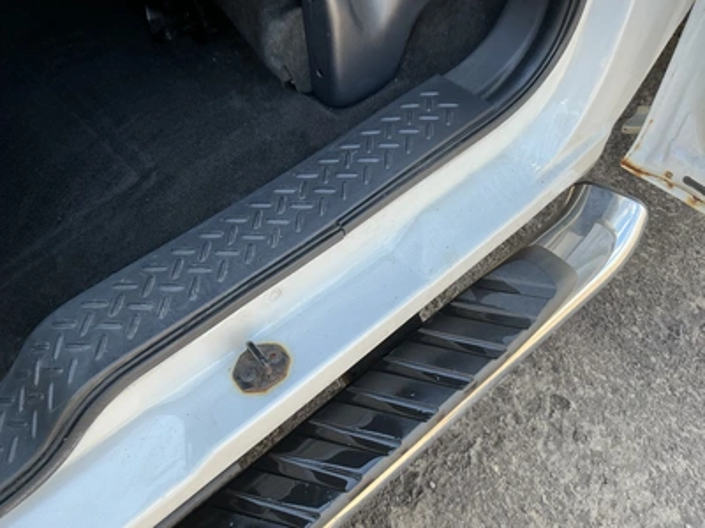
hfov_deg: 63.4
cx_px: 352
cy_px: 264
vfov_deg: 49.7
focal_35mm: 28
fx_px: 570
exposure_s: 1/123
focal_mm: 3
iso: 16
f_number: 1.8
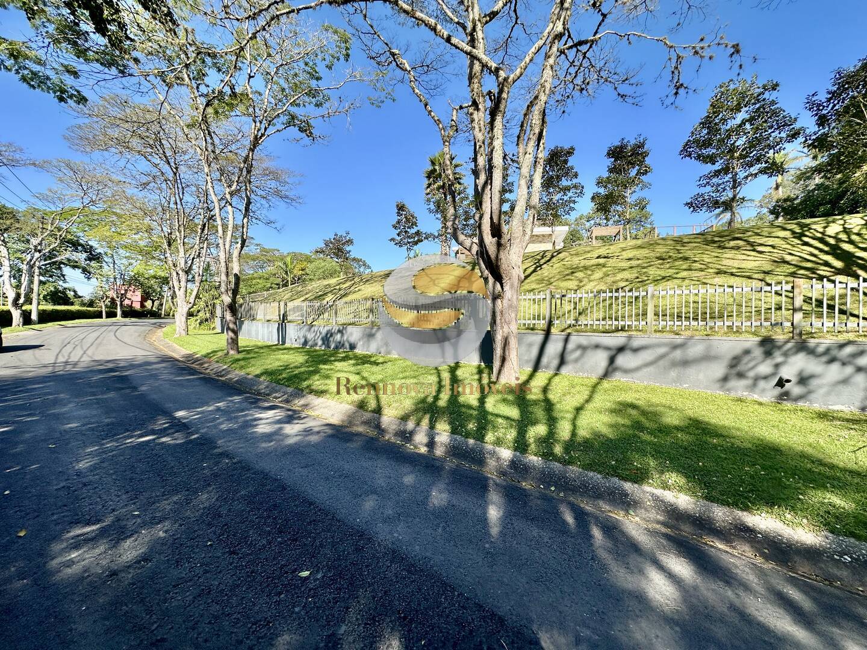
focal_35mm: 14
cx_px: 434
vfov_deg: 85.7
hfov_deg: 102.1
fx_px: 351
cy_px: 325
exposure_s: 1/895
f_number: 2.2
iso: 40
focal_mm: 2.22
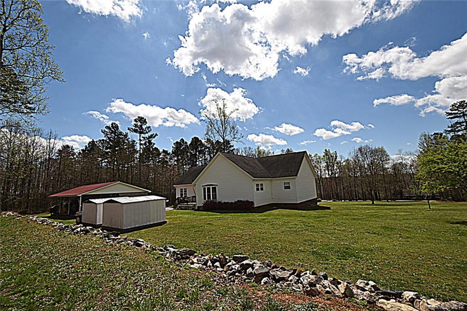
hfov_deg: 100.4
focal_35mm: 15
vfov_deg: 77.3
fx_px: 195
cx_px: 234
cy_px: 156
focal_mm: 10
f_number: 13
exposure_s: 1/200
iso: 100
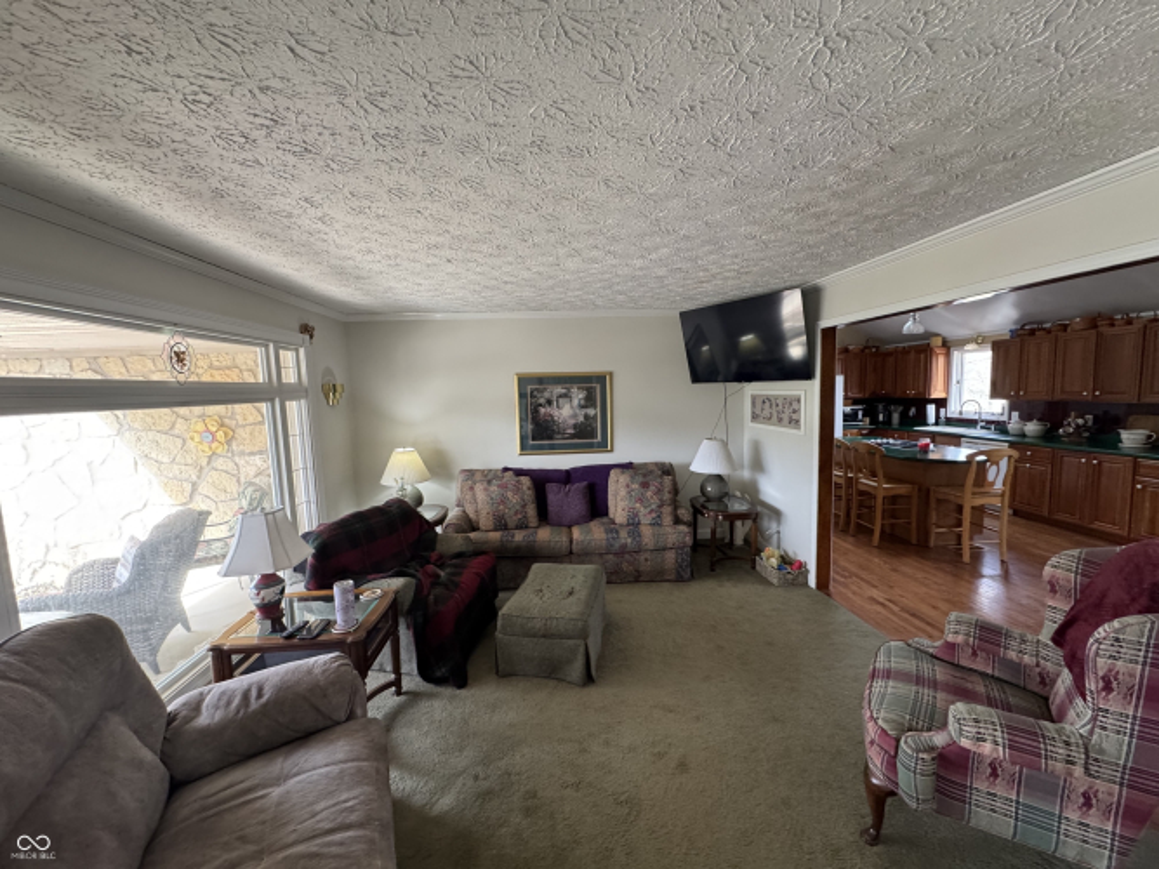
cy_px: 434
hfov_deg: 102.1
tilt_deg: -6.7
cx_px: 580
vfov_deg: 85.7
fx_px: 469
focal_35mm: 14
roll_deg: +1.0
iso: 320
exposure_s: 1/99
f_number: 2.2
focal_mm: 2.22
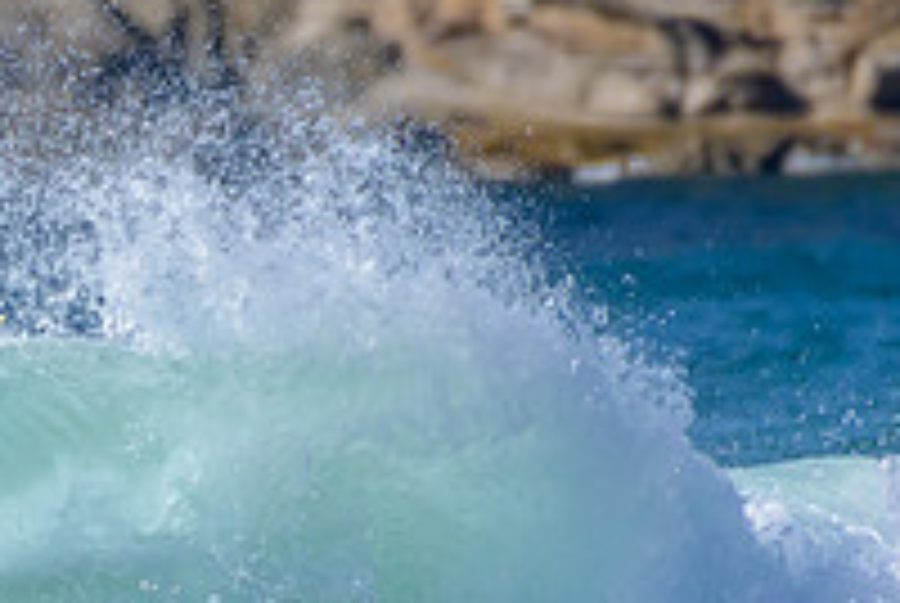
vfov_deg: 0.5
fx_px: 72556
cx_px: -369
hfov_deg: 0.7
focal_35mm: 2898
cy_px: 767
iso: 1000
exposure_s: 1/2000
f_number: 11
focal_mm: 1000
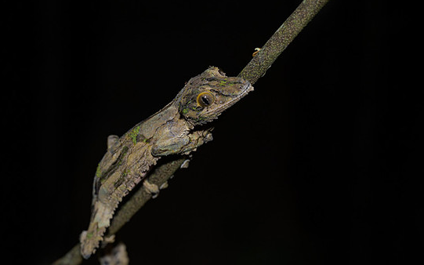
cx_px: 216
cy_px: 141
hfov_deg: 15.9
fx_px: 1514
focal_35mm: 131
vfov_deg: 10.0
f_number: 7.1
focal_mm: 120
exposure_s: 1/125
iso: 125
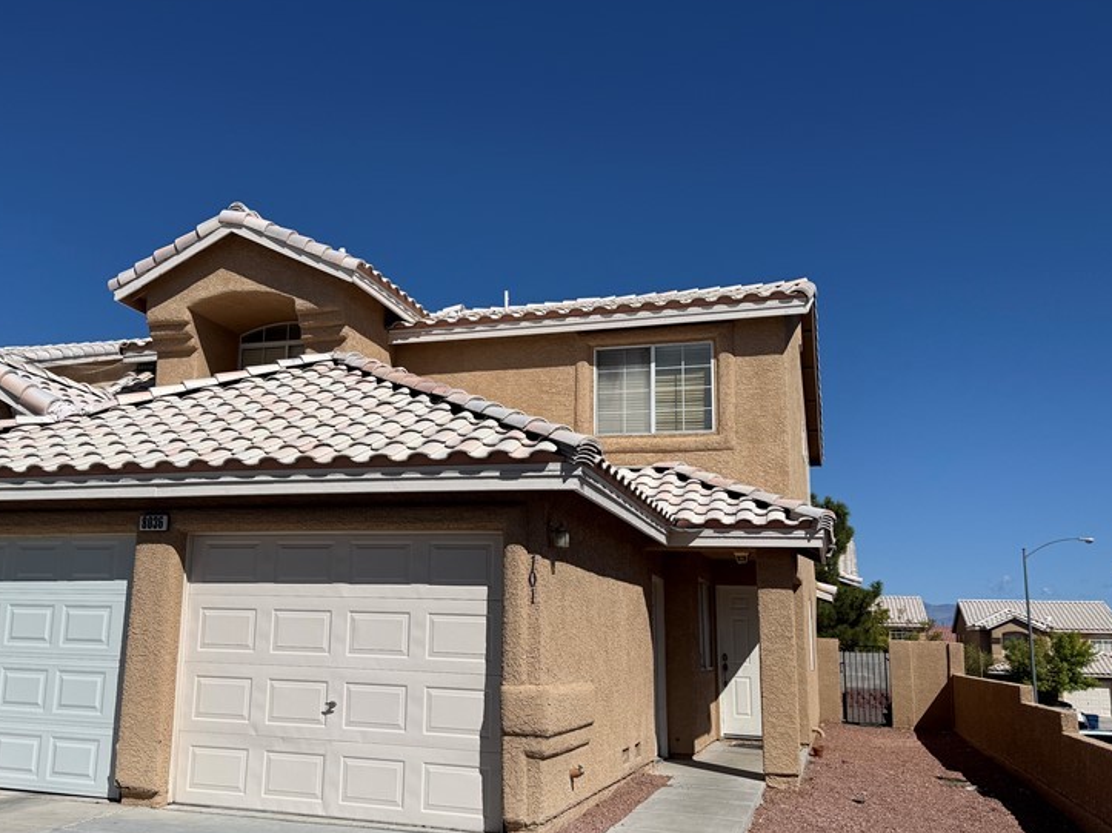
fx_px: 1092
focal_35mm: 34
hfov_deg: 53.4
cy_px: 420
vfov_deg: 41.8
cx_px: 421
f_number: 1.78
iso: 80
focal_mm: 6.76
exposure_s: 1/11905
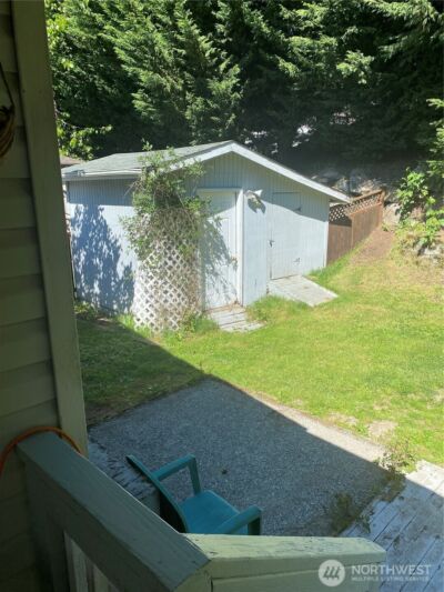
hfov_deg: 53.1
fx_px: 444
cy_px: 296
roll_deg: +0.5
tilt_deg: -12.4
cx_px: 222
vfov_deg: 67.3
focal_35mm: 26
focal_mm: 4.25
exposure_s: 1/1362
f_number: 1.8
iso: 32
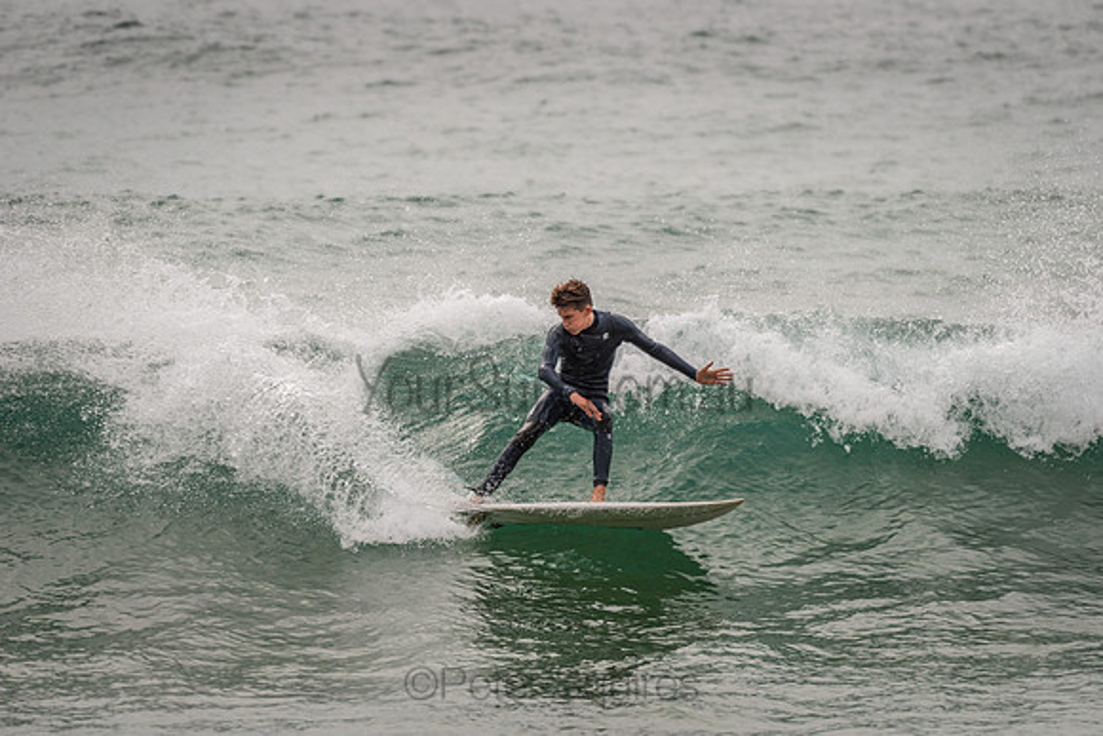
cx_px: 552
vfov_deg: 3.4
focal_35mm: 400
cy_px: 368
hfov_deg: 5.2
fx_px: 12258
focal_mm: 400
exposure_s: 1/500
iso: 220
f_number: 5.6
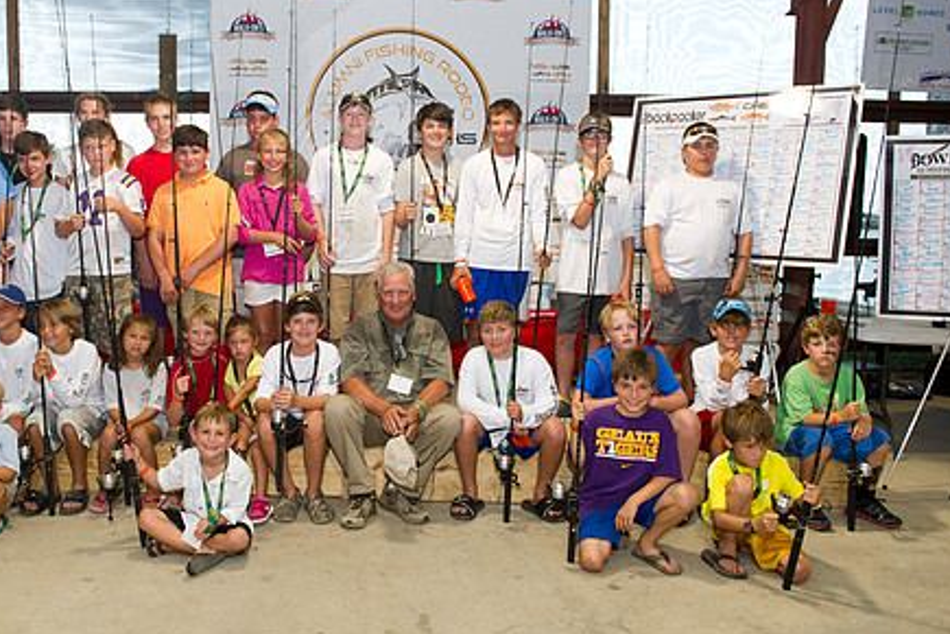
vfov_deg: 41.1
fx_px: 844
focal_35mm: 32
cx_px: 354
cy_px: 295
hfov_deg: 58.0
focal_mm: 24
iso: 400
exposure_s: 1/160
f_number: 4
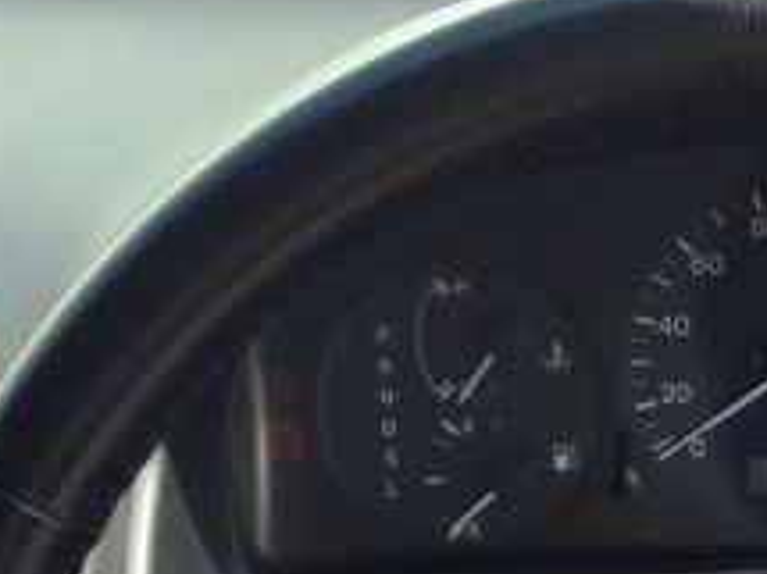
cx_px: 717
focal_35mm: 123
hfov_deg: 15.8
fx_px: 2724
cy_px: 788
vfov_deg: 11.6
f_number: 2.4
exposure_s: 1/184
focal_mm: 4.12
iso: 50
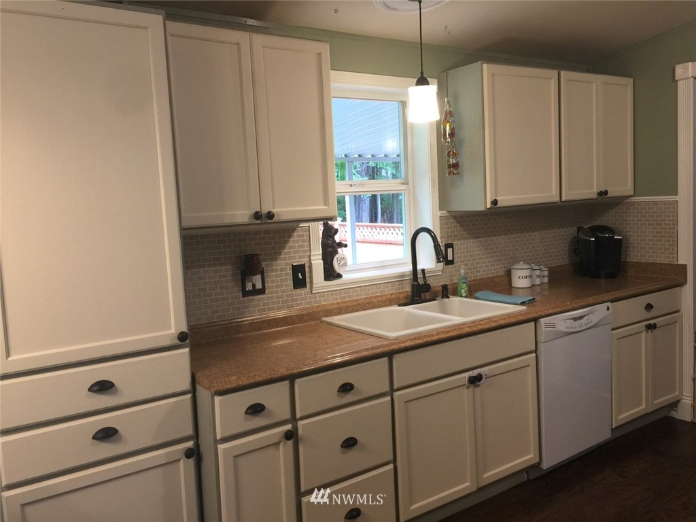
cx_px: 348
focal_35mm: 29
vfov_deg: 48.2
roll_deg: +2.7
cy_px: 261
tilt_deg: -5.0
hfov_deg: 61.7
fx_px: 583
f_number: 2.2
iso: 50
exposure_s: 1/15
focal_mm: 4.15
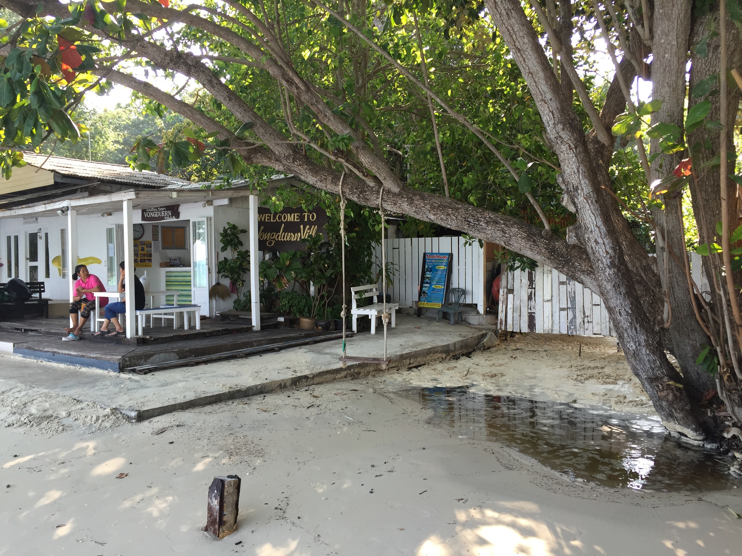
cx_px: 371
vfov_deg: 48.2
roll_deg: -0.1
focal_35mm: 29
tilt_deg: -1.4
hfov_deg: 61.7
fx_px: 622
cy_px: 278
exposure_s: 1/120
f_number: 2.2
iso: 40
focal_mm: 4.15
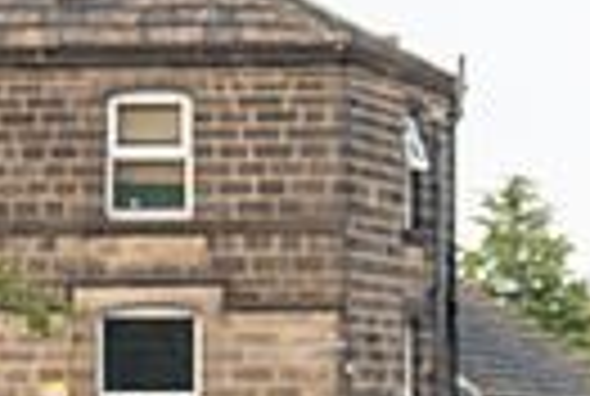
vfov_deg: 3.9
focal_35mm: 349
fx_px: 5733
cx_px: 0
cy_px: 596
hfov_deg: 5.9
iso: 500
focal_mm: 79
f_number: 3.5
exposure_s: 1/1000
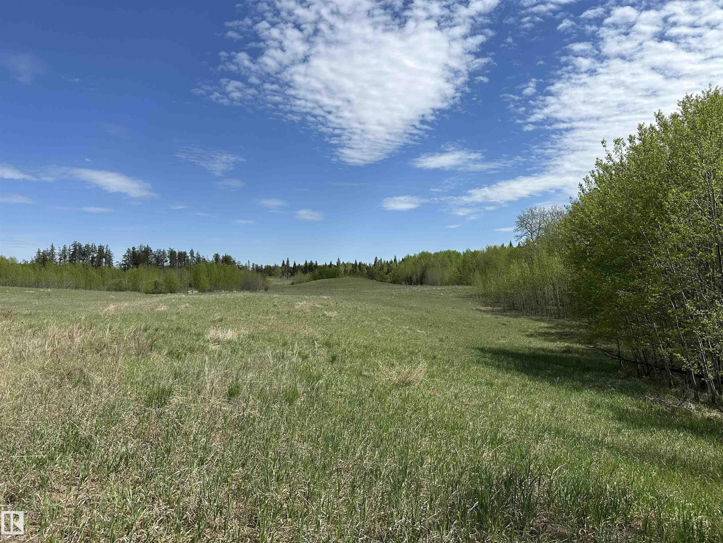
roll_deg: +0.7
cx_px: 362
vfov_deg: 56.8
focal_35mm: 24
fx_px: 501
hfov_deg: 71.6
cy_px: 272
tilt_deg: +0.3
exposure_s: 1/6623
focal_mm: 6.86
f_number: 1.78
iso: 80
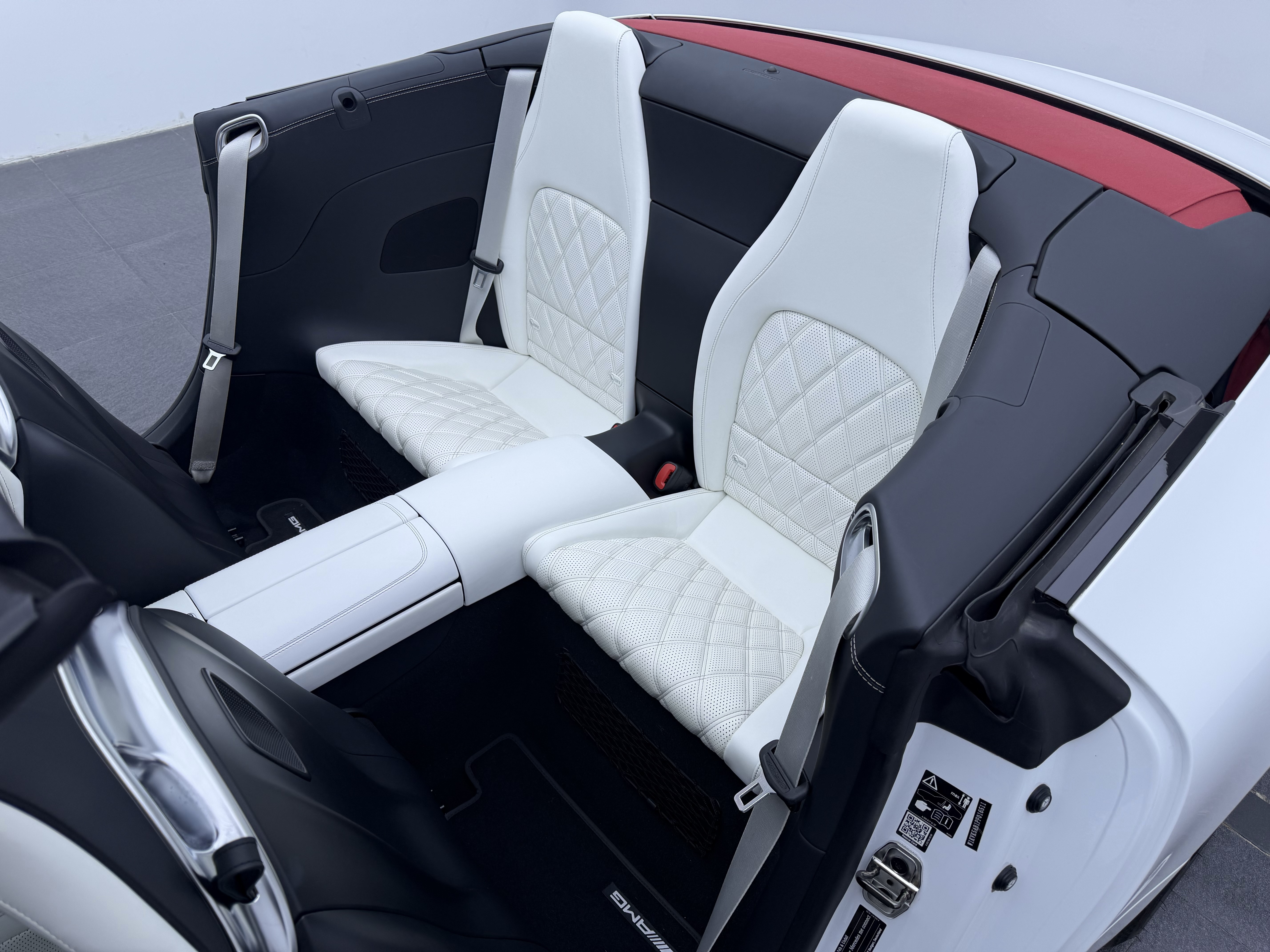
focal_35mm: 24
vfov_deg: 56.8
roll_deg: -0.1
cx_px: 635
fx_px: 881
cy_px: 476
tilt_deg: -40.6
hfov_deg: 71.6
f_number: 1.78
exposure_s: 1/247
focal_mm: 6.76
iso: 64
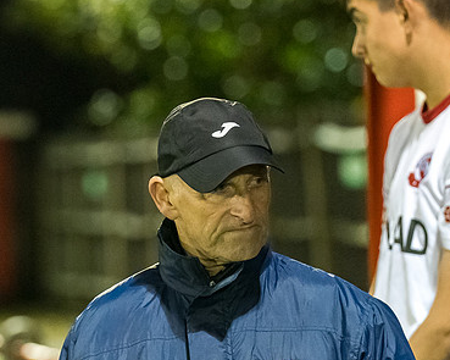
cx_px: 119
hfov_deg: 5.8
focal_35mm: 336
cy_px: 191
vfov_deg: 4.6
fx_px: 4474
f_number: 2.8
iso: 6400
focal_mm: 125
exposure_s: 1/400
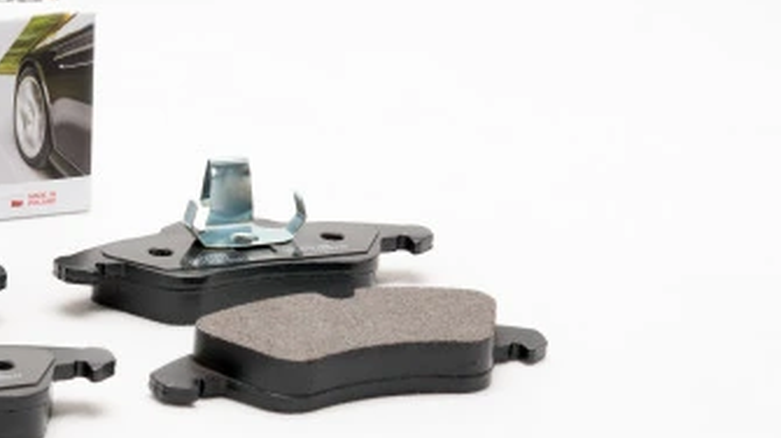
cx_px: 187
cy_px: 256
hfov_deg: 13.8
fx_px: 3207
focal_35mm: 155
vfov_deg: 7.8
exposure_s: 1/200
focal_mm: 55
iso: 100
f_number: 11
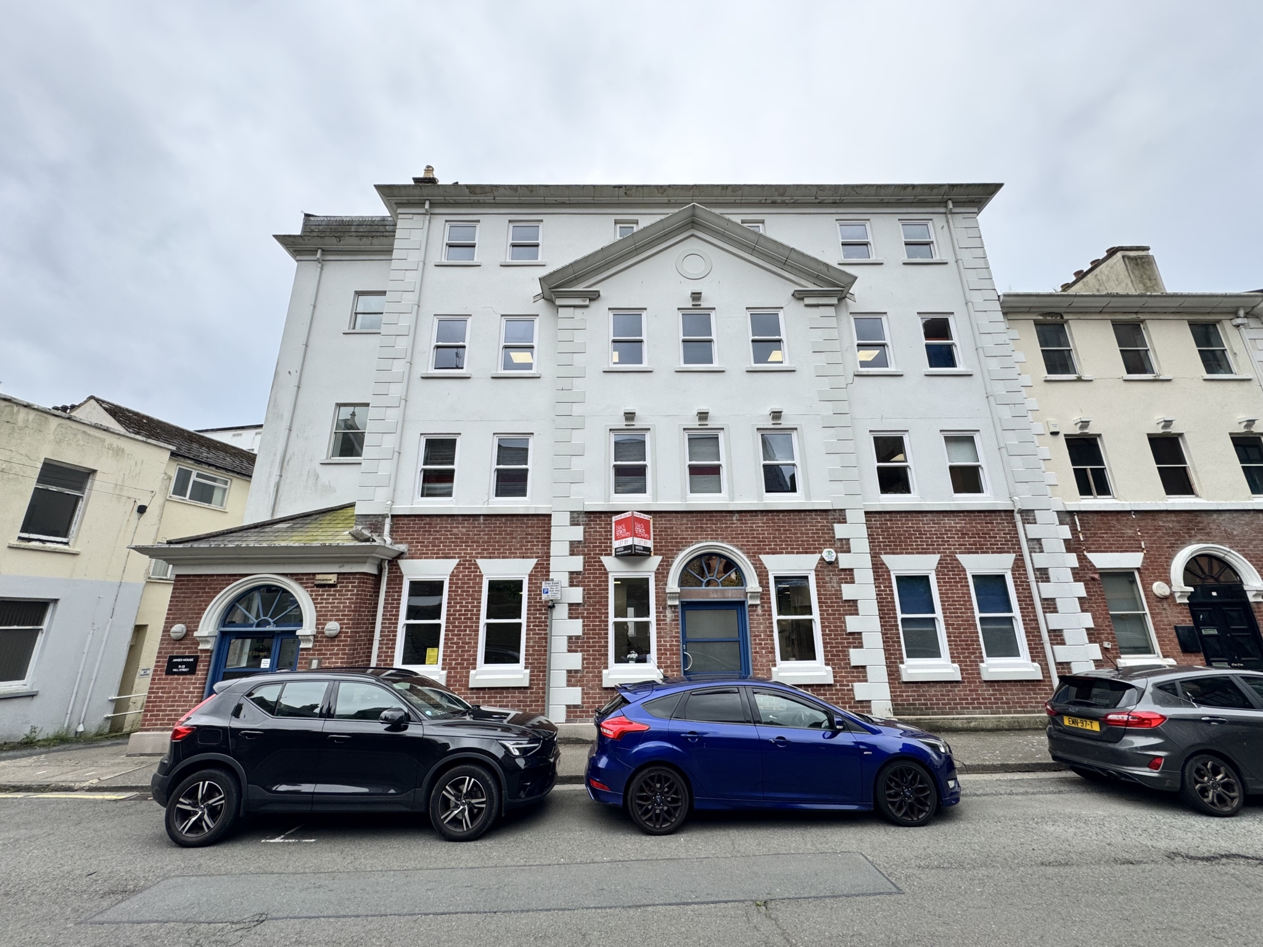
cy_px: 474
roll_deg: +1.2
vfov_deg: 85.7
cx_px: 632
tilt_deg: +17.1
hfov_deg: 102.1
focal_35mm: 14
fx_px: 511
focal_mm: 2.22
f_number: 2.2
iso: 40
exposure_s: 1/664
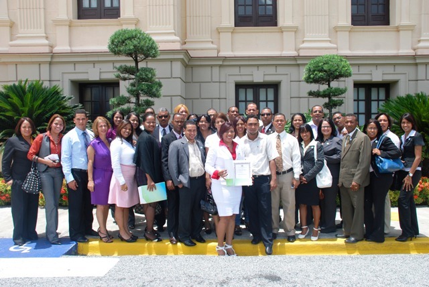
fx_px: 358
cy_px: 144
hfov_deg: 61.9
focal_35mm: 30
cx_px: 214
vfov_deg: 43.7
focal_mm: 20
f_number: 7.1
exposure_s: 1/200
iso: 100
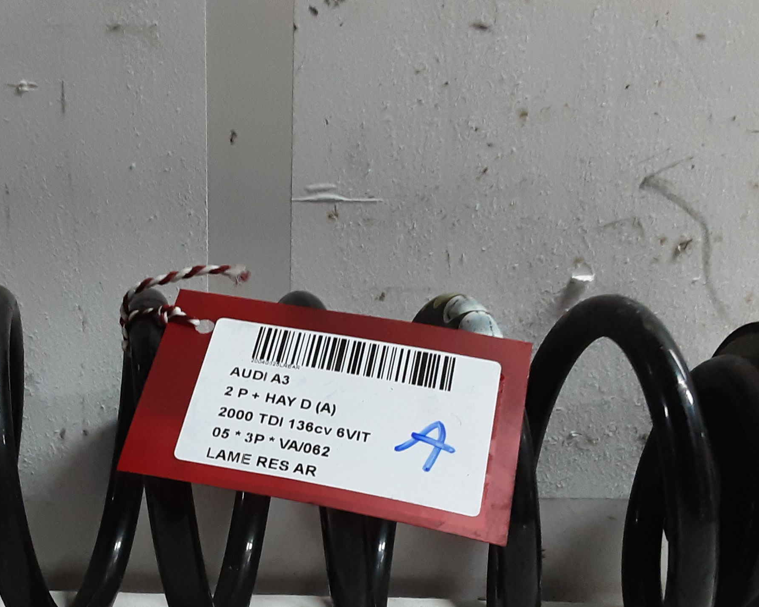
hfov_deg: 38.2
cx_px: 238
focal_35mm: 48
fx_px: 1078
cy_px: 518
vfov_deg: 30.4
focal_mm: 2.91
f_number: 1.9
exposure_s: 1/33
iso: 160
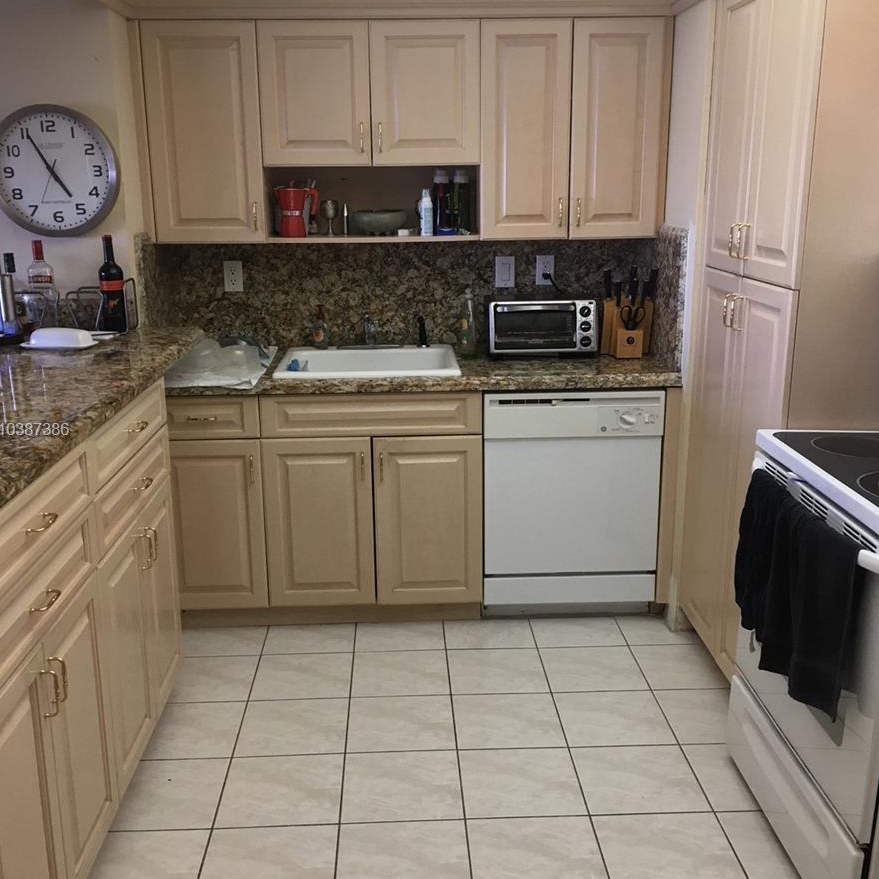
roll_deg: -0.3
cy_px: 432
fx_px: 1006
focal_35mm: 35
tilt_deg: -14.2
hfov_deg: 47.2
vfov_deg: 47.2
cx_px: 433
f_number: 2.2
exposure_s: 1/30
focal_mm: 4.15
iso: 80
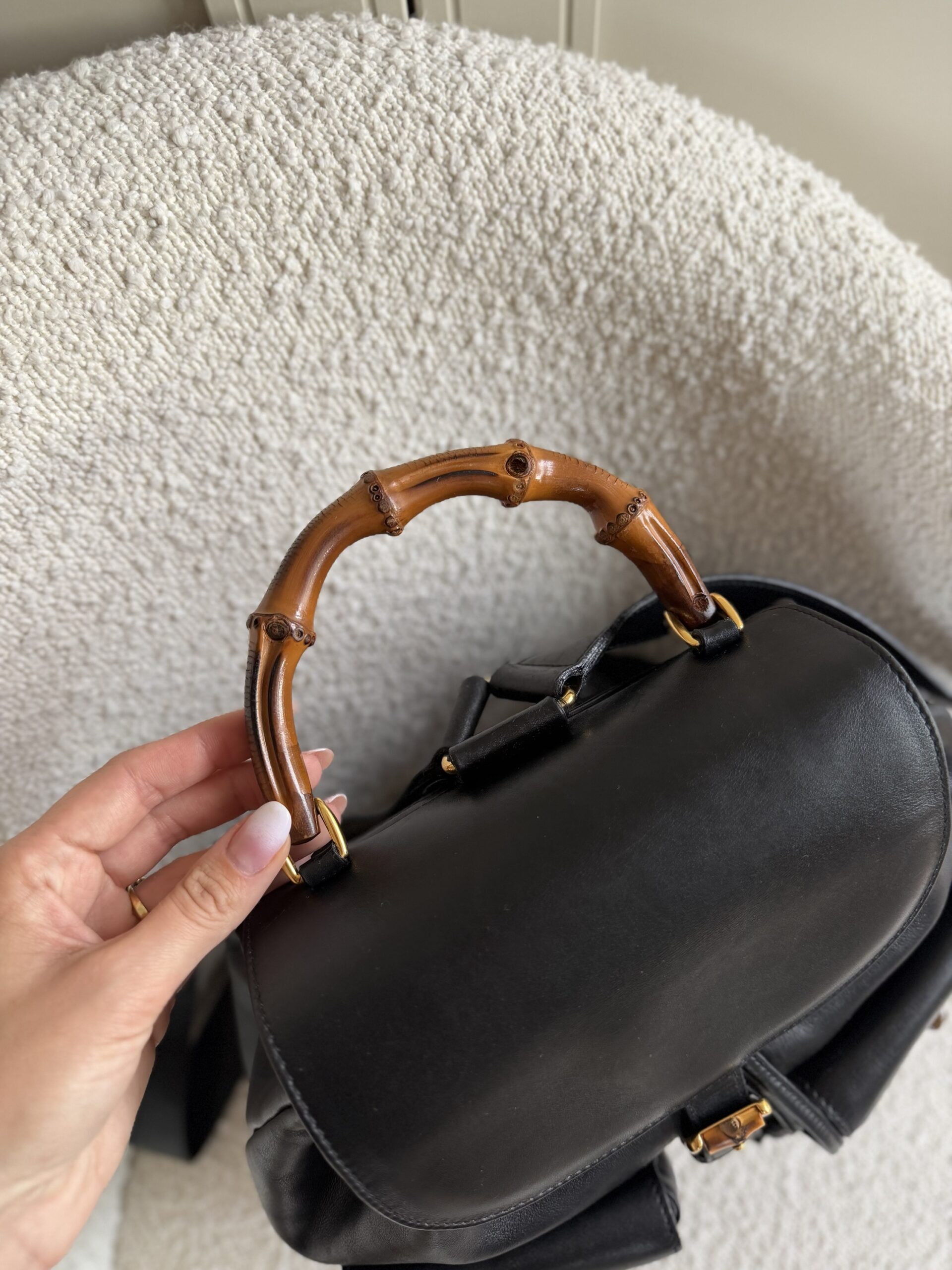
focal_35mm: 24
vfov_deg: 71.6
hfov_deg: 56.8
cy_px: 635
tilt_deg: -69.9
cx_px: 476
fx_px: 880
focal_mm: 6.76
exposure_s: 1/121
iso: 200
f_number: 1.78
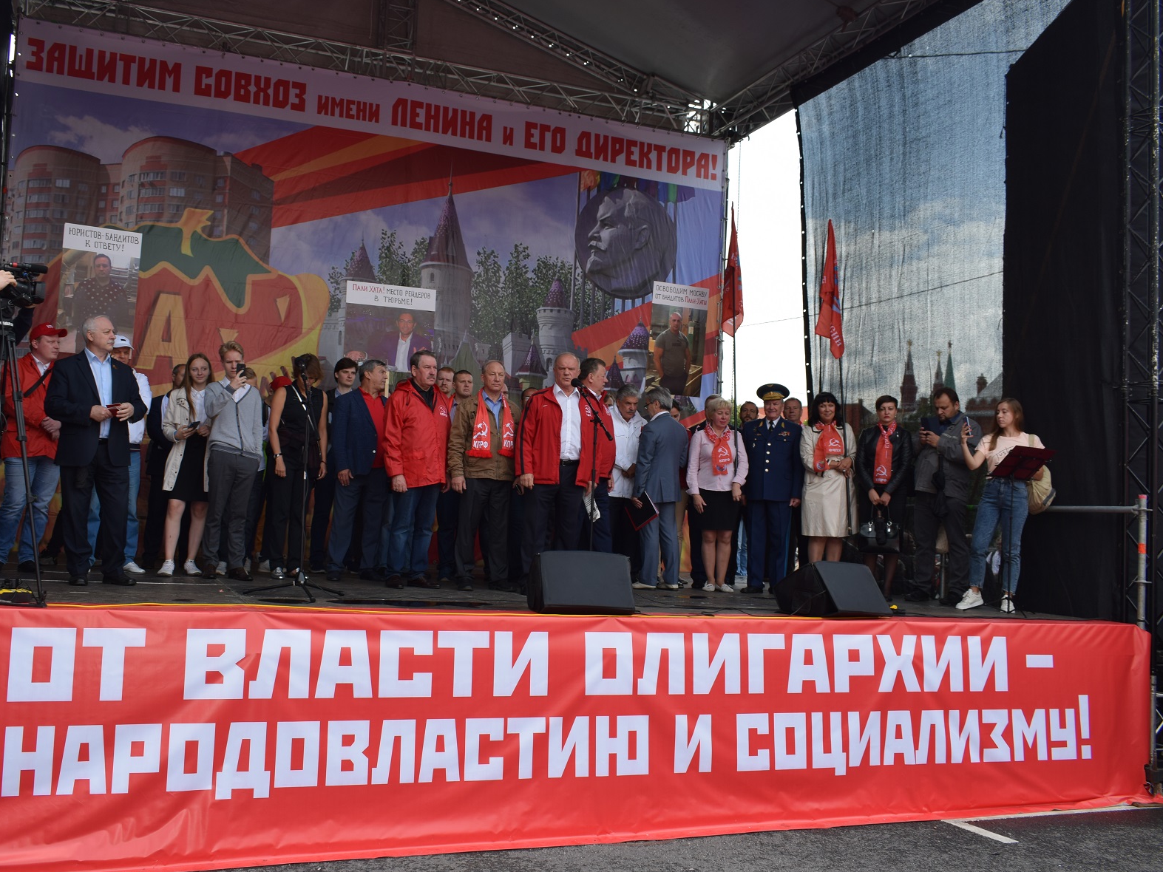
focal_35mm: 33
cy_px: 440
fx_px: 1109
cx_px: 508
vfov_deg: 43.0
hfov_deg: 55.2
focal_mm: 20
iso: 100
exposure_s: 1/160
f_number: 6.3
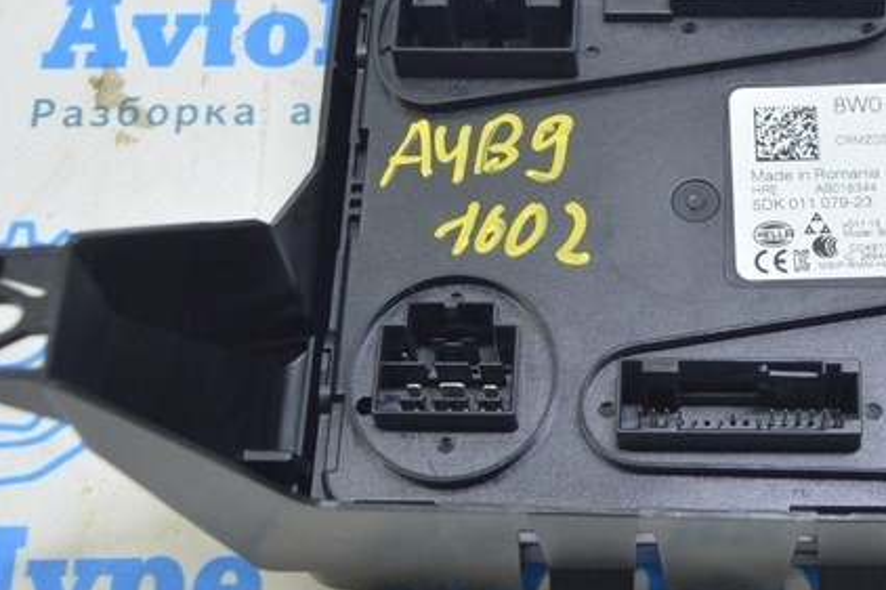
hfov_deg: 25.1
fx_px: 1968
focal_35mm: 80
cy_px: 203
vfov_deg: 17.0
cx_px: 653
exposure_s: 1/20
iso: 400
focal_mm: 22
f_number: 5.6
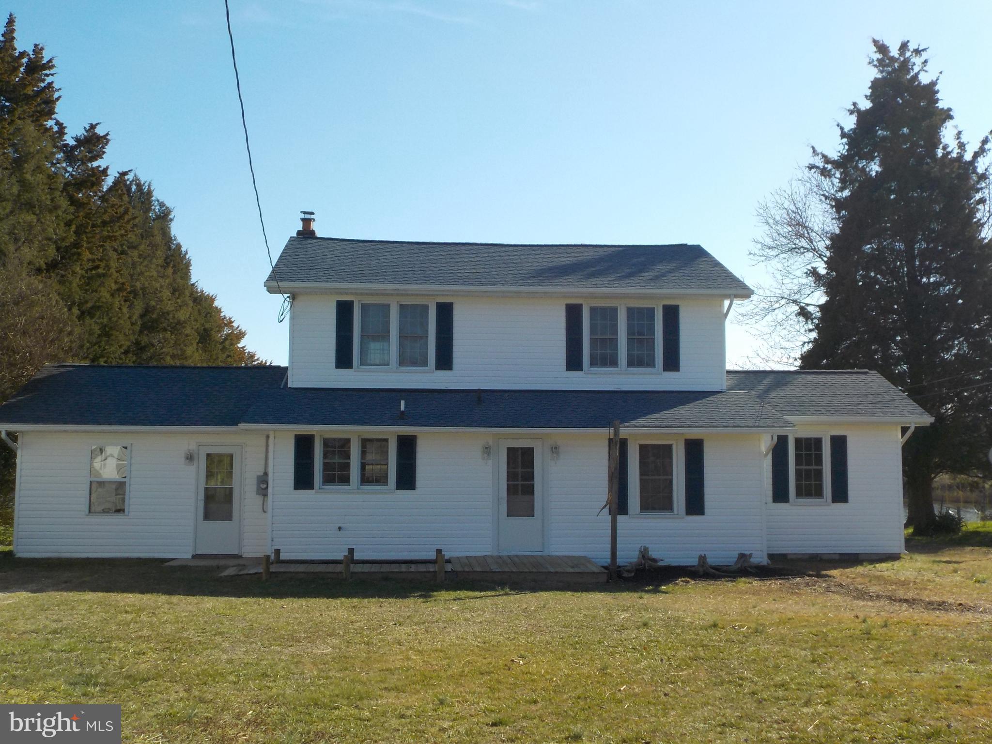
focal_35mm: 38
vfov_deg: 37.7
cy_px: 372
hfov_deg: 49.0
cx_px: 496
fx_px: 1089
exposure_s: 1/1000
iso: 125
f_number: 3.7
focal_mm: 5.2
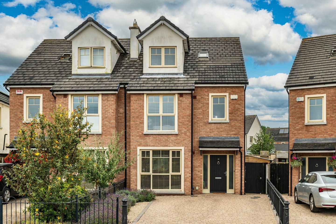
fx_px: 327
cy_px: 112
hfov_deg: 54.4
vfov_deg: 37.9
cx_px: 168
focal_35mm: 35
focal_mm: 35
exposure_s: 1/2000
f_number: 5.6
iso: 640
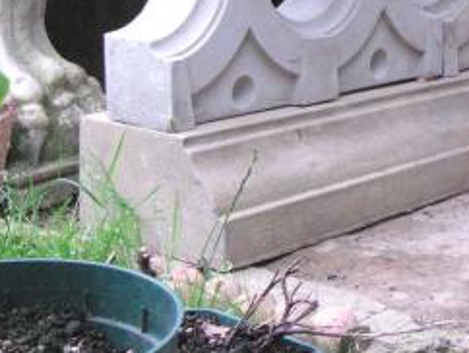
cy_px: -10
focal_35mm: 93
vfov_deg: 15.6
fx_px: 1261
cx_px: 405
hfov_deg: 20.7
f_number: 3.5
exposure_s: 1/180
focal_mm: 7.3
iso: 400
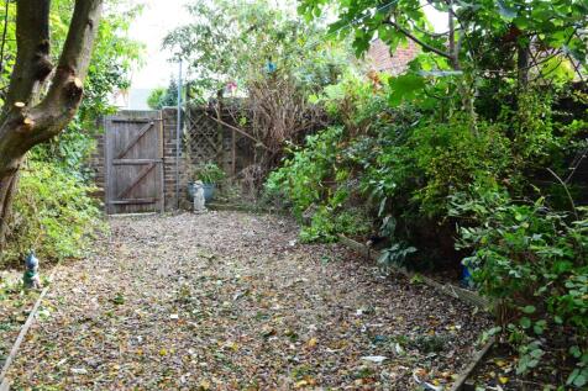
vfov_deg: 36.8
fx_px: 588
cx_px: 294
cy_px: 196
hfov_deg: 53.1
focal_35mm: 36
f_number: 8
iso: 400
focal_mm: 24
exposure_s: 1/80
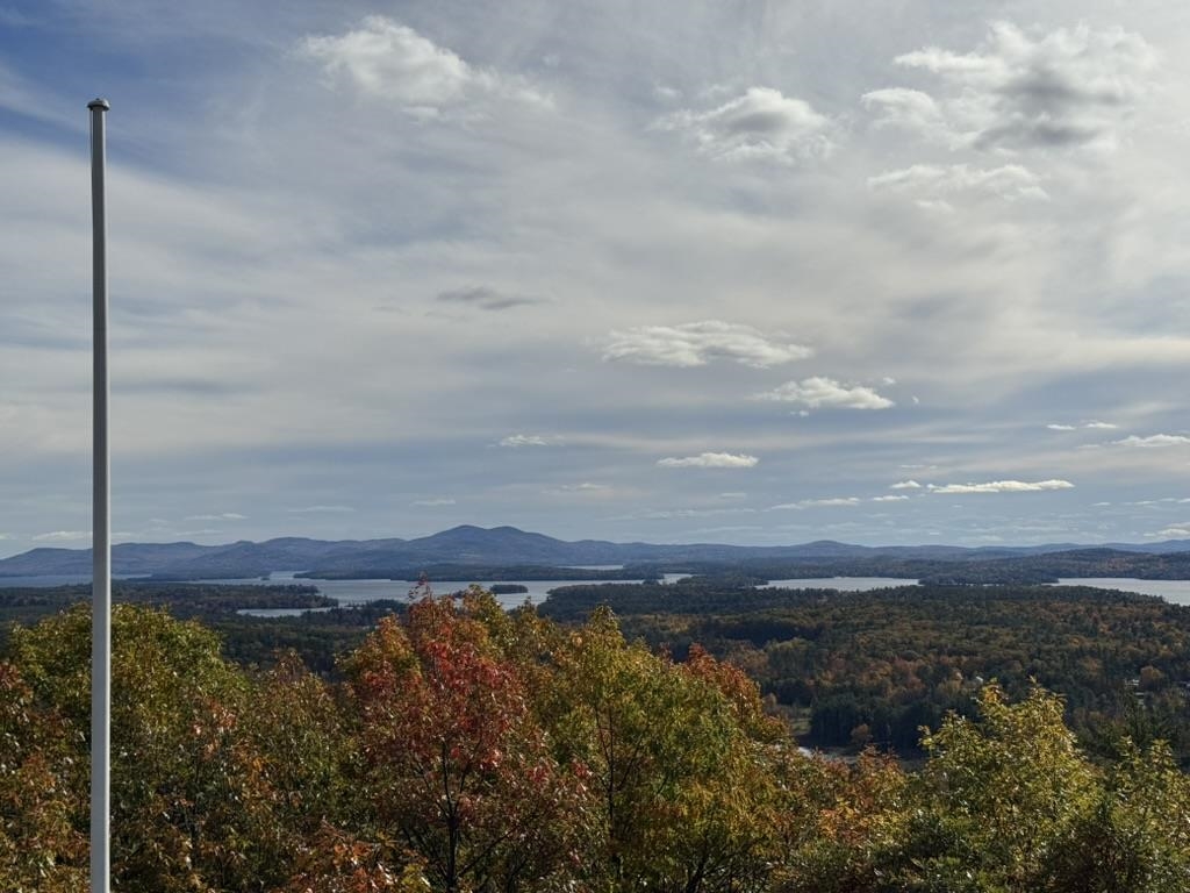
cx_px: 595
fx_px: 1650
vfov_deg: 30.3
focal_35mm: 48
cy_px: 446
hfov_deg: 39.7
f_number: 1.78
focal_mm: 6.76
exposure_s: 1/12500
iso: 64
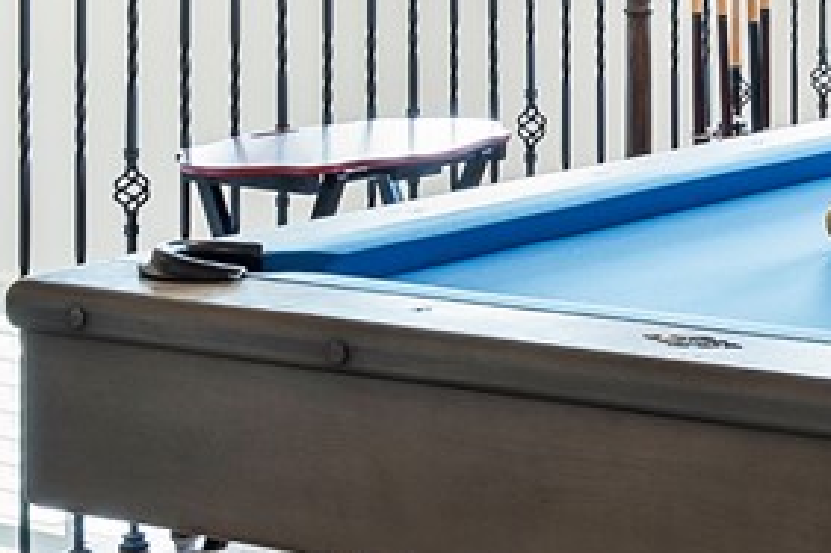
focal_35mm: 116
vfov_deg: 11.4
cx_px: 1218
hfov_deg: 16.2
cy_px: -198
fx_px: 2676
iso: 125
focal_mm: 15
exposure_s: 1/3
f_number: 6.3
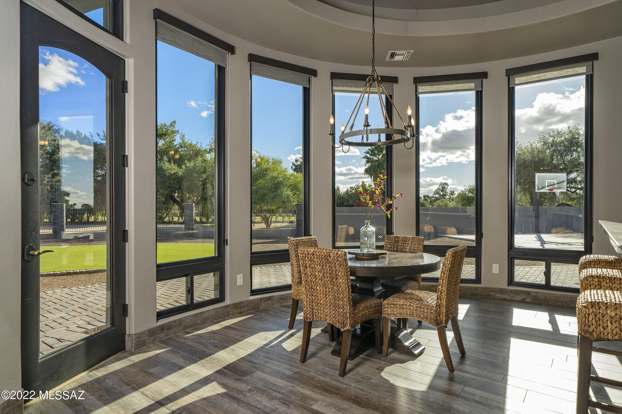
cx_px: 311
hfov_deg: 84.0
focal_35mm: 20
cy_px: 207
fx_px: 345
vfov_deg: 61.9
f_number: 7.1
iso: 200
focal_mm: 20
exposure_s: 1/250
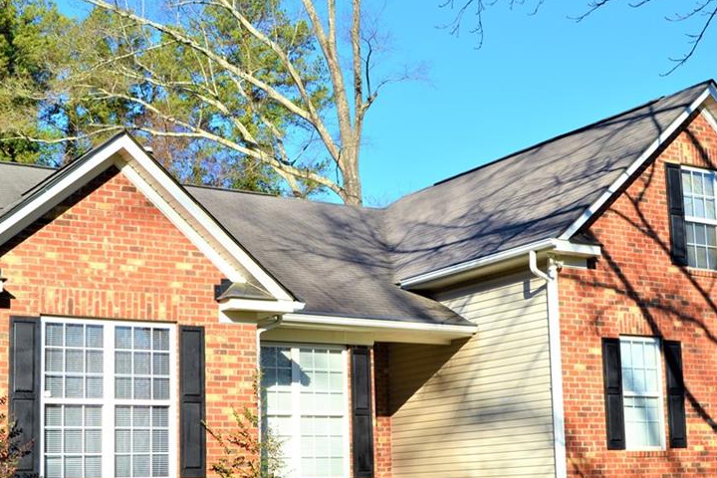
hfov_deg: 31.4
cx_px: 371
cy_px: 304
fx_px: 1275
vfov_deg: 21.2
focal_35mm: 64
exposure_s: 1/400
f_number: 11
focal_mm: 30
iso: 400
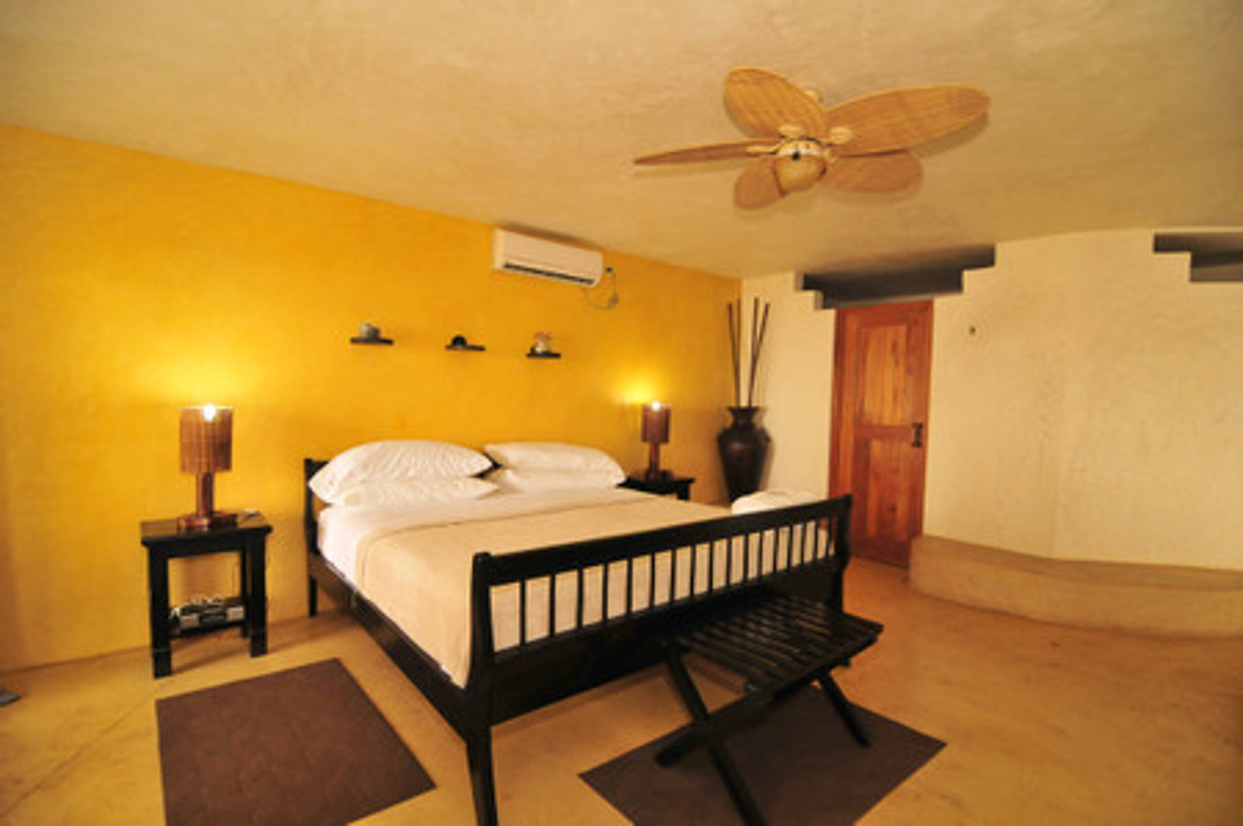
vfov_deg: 71.9
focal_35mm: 16
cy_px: 413
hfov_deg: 95.0
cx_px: 622
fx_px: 569
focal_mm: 11
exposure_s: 1/200
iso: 800
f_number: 3.5
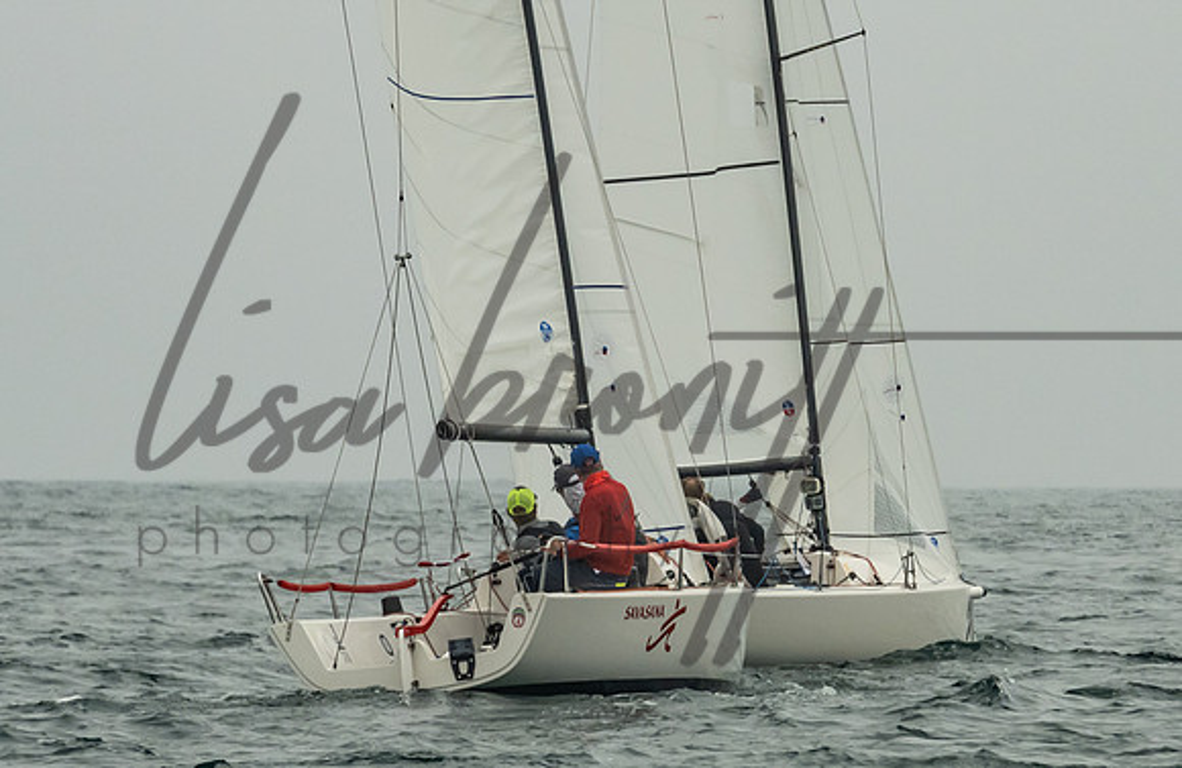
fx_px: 14962
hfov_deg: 4.5
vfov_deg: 2.9
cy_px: 188
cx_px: 713
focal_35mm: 459
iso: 800
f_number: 9
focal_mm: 200
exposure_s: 1/2500
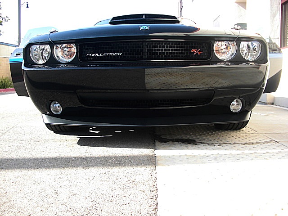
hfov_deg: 51.4
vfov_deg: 39.7
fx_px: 300
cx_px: 144
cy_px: 108
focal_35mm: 36
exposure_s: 1/160
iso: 50
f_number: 2.8
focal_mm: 6.3
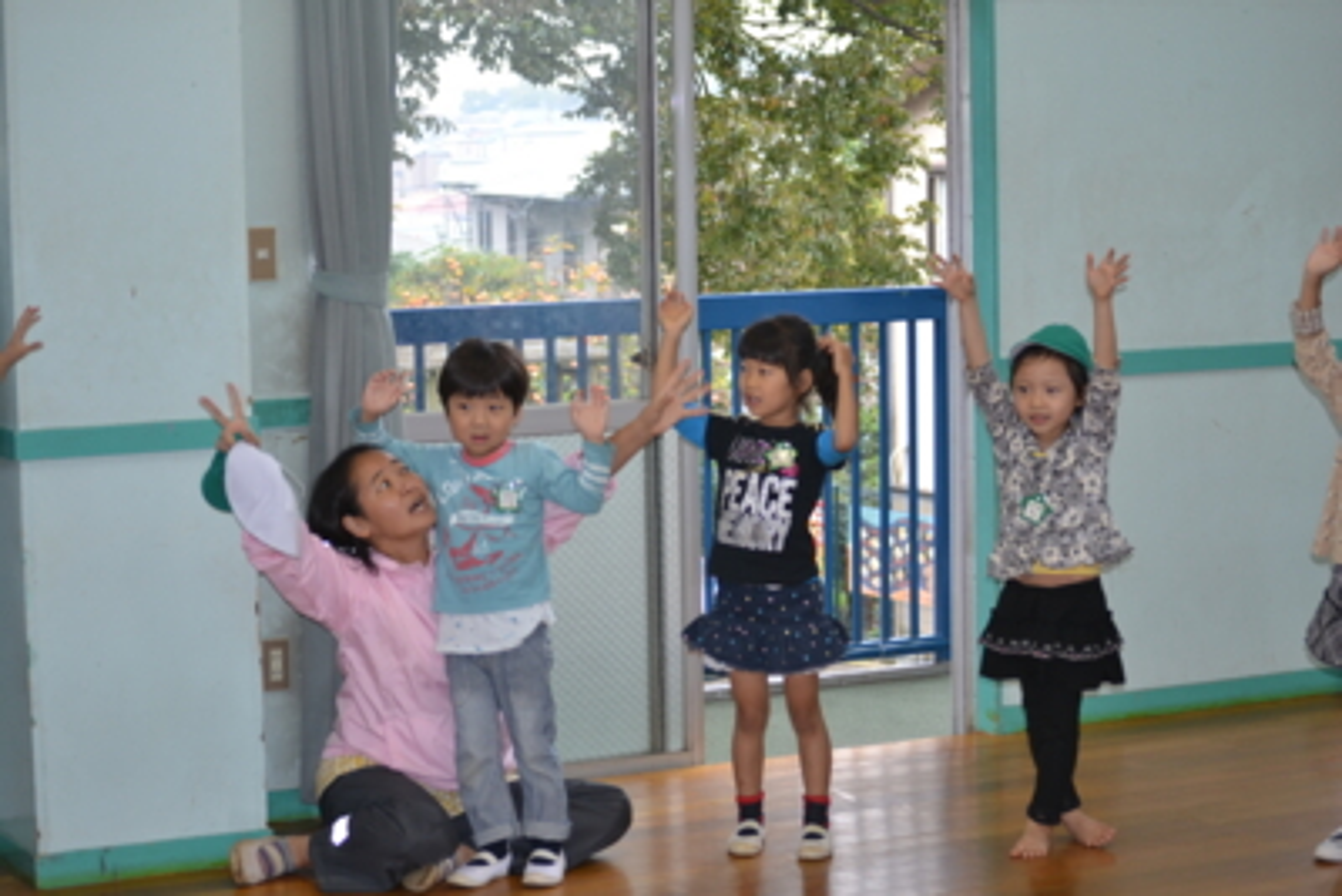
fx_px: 3076
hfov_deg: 24.6
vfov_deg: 16.6
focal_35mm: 82
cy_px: 448
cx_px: 671
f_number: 4
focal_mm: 55
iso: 400
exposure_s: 1/60
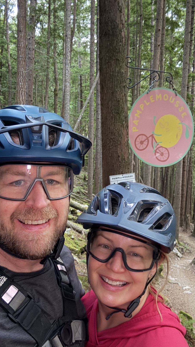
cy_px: 174
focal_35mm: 33
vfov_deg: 59.5
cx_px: 95
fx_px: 303
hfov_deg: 35.6
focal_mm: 2.69
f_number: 1.9
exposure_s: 1/15
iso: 1000
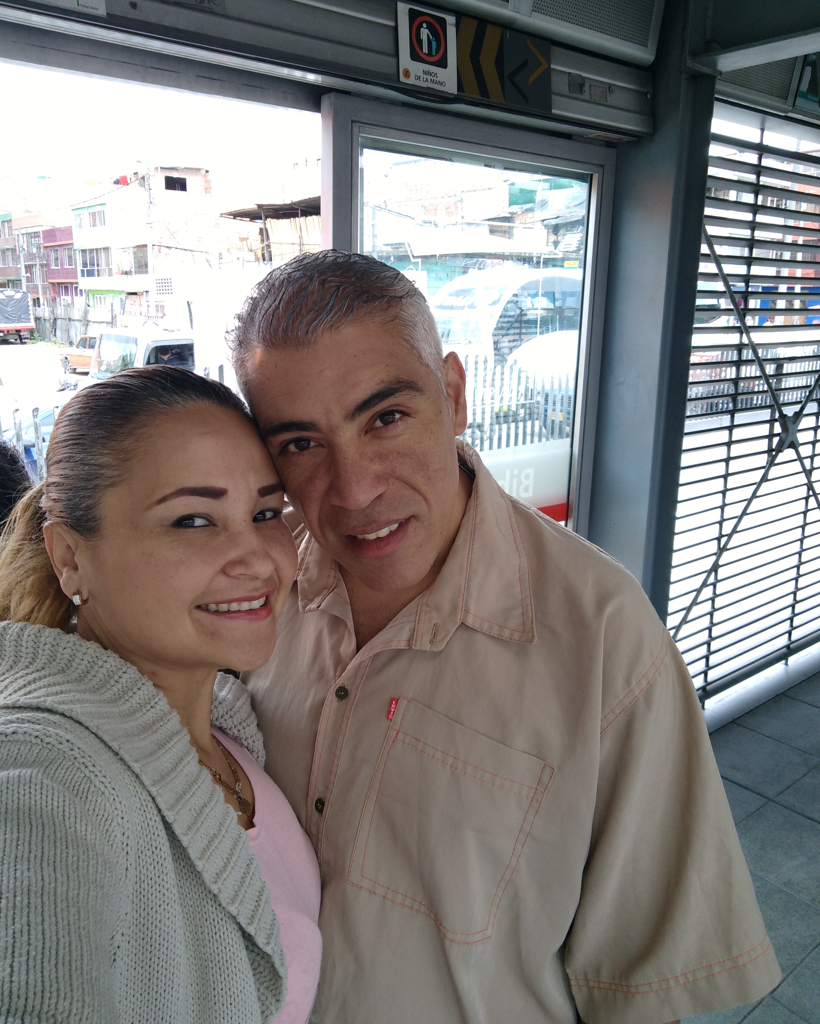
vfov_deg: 62.2
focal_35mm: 28
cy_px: 494
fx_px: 849
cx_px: 396
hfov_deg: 51.5
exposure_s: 1/114
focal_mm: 3.46
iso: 99
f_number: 2.2
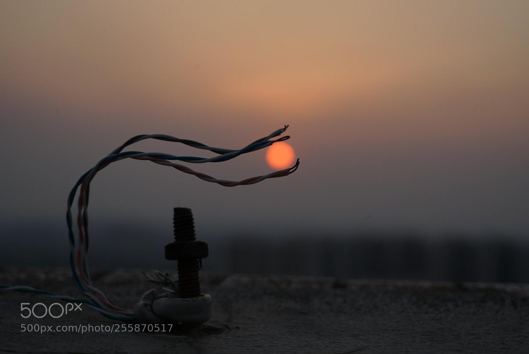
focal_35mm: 70
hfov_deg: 28.8
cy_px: 177
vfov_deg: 19.5
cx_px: 264
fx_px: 1029
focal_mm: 70
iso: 100
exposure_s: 1/125
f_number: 10
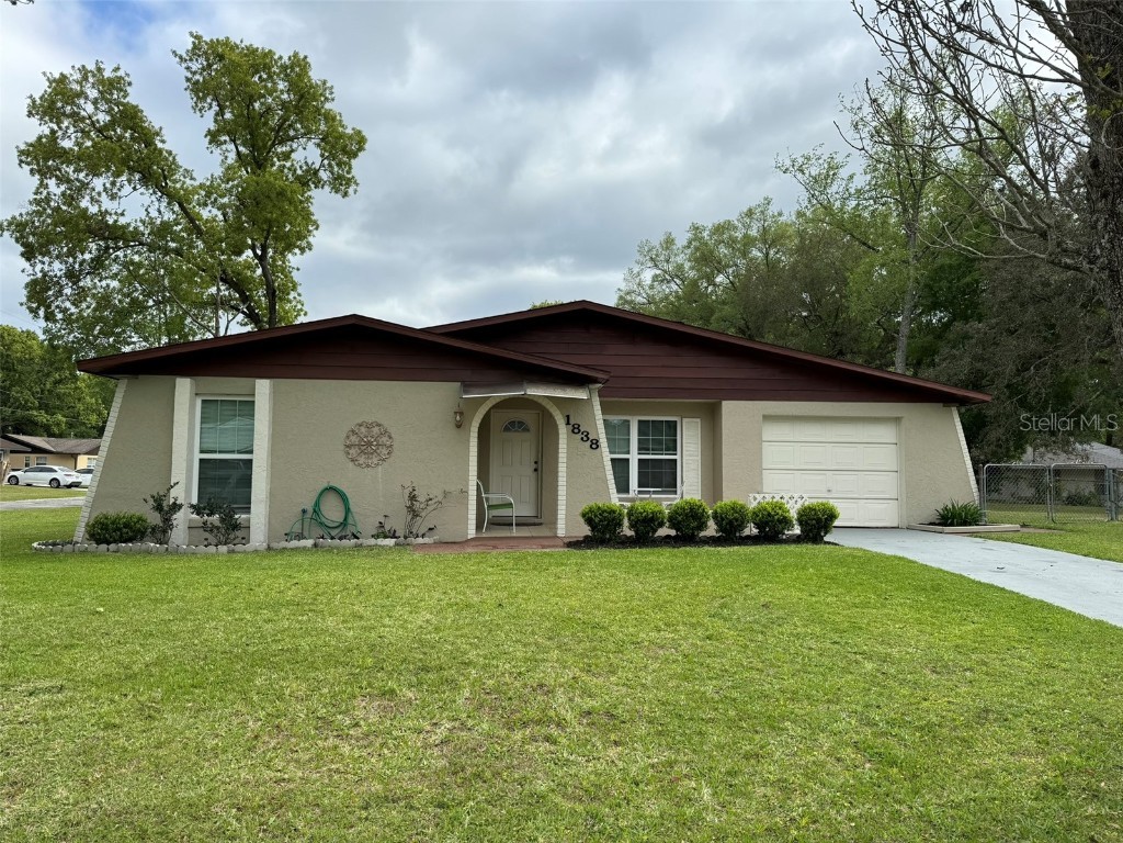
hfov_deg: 71.6
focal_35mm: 24
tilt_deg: +3.9
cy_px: 422
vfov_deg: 56.8
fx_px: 779
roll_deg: -1.5
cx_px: 562
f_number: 1.78
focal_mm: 6.76
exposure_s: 1/2415
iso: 80
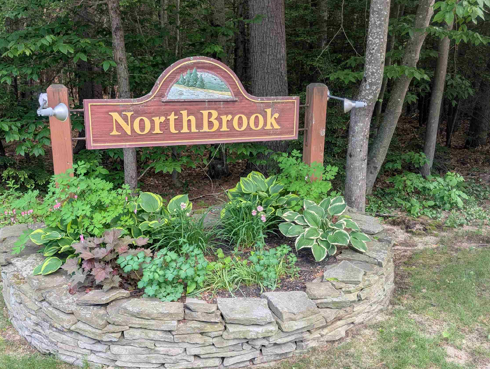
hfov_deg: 55.3
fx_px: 468
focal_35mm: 33
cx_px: 248
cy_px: 183
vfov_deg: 43.1
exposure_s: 1/396
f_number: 1.68
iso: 21
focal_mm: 6.9
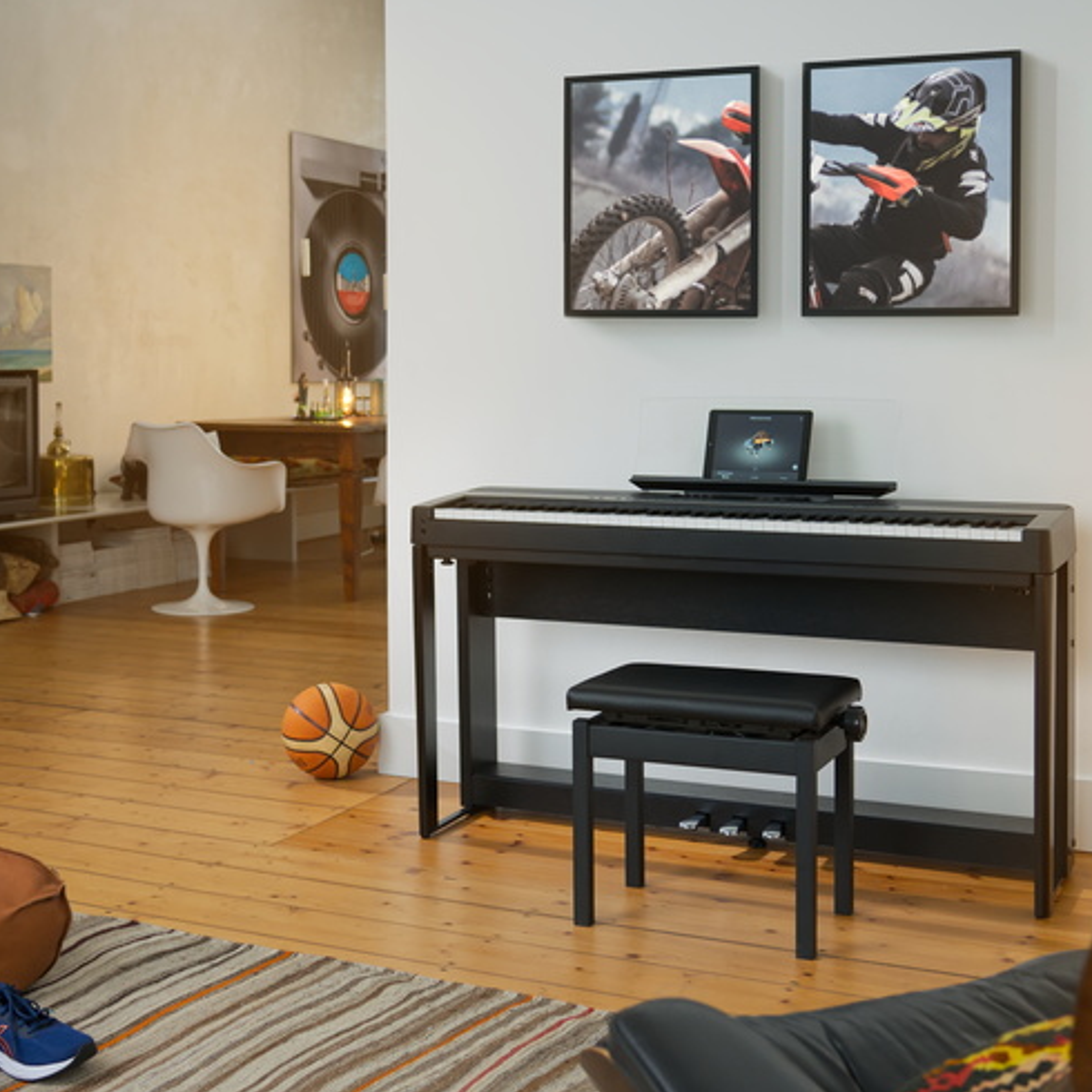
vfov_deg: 38.3
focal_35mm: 44
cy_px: 507
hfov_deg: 38.3
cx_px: 486
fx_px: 1570
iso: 800
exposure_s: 1/125
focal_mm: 32
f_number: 4
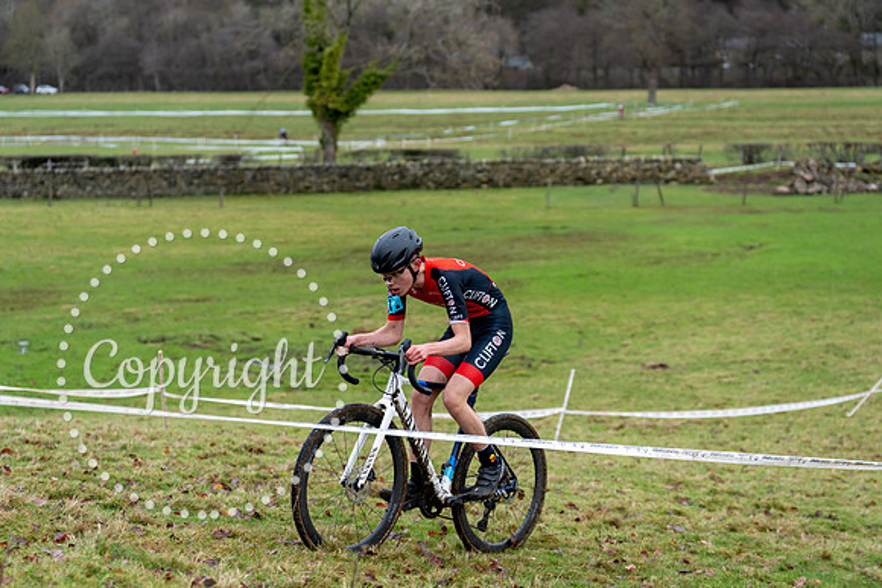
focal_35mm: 70
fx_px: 1715
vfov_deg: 19.5
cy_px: 294
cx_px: 441
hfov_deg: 28.8
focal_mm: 70
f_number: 3.2
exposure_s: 1/1000
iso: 800
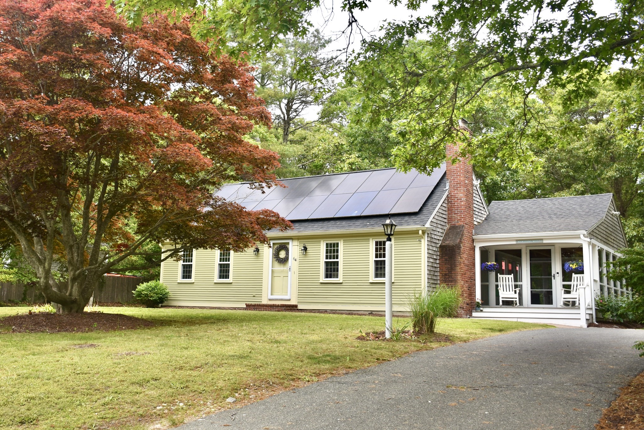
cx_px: 322
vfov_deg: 40.0
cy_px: 215
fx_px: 591
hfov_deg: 57.2
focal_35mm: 33
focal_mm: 22
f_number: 4.5
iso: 100
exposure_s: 1/250
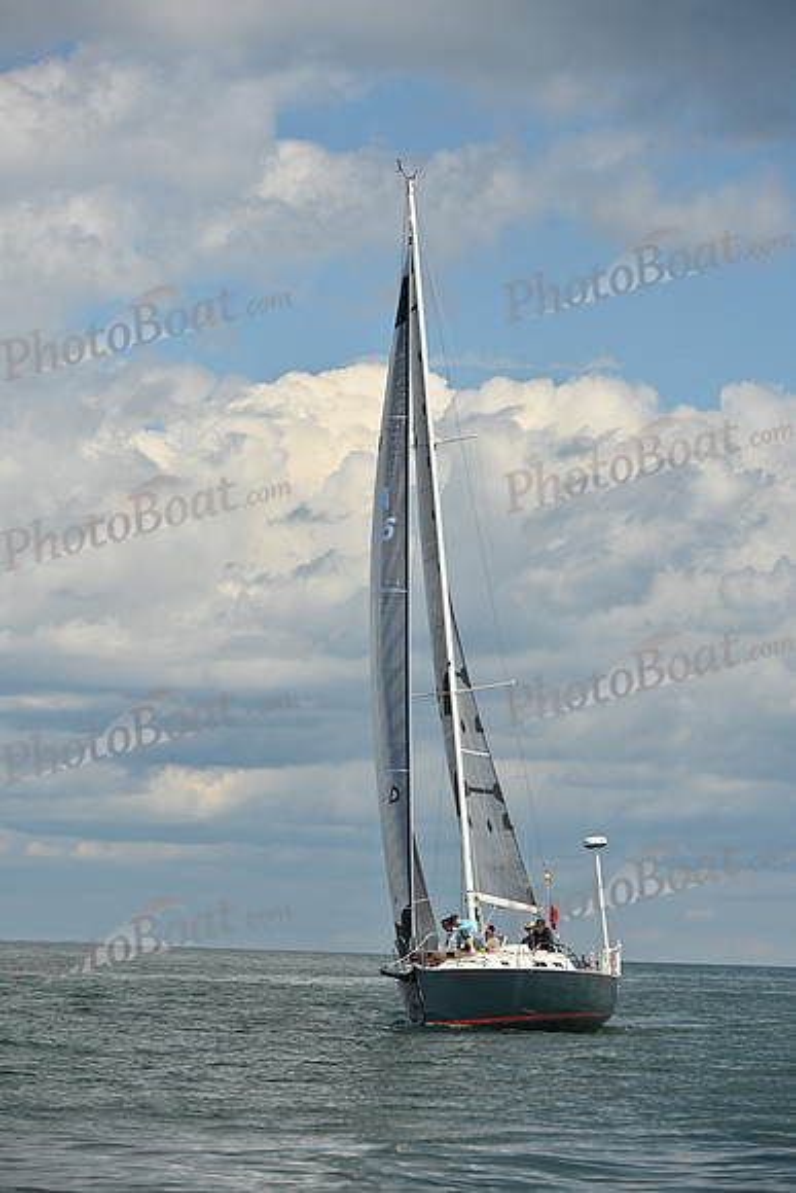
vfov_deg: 14.7
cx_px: 398
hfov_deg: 9.8
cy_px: 596
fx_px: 4640
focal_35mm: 140
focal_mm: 140
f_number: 6.3
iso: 250
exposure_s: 1/1000
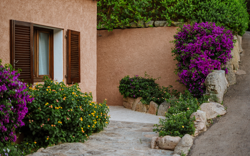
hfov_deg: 38.9
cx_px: 125
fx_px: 354
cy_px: 84
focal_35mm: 52
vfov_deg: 24.9
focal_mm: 50
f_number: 1.8
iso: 320
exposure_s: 1/1000
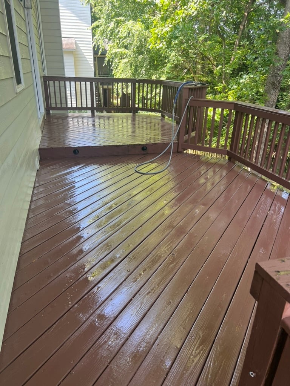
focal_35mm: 26
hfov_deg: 53.1
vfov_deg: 67.3
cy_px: 193
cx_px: 145
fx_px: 290
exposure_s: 1/121
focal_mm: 5.7
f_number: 1.5
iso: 50
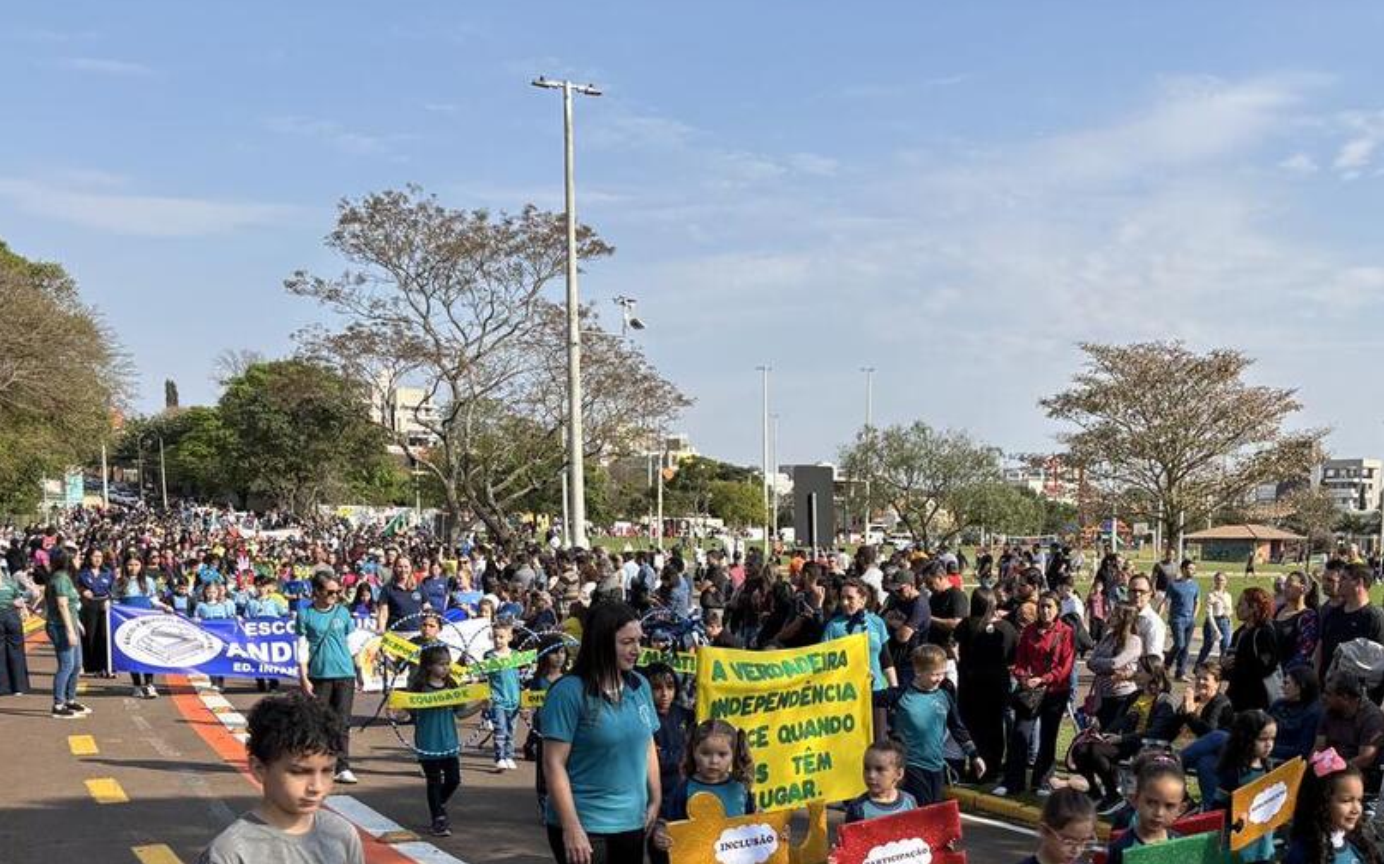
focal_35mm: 41
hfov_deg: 47.6
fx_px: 1546
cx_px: 906
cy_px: 759
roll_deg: -0.6
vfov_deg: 30.0
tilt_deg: -7.6
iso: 50
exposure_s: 1/1812
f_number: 1.6
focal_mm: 5.96
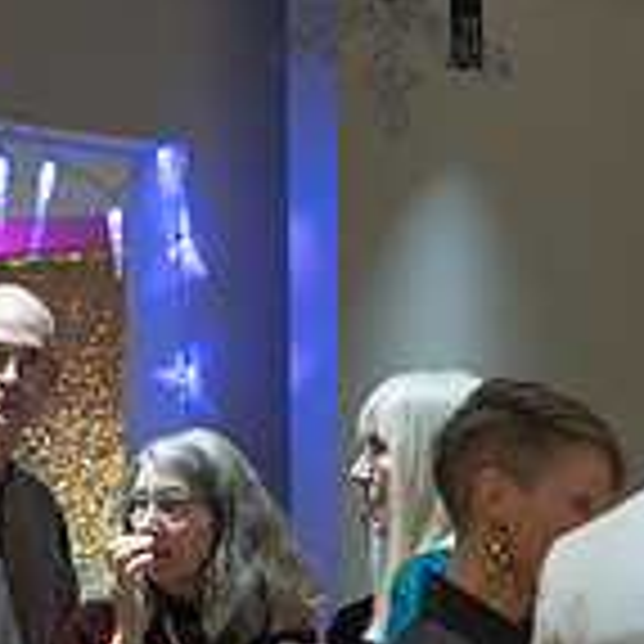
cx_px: 41
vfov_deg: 7.6
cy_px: -86
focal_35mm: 228
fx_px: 4799
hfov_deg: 7.7
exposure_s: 1/30
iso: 2000
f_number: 4.5
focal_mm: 85
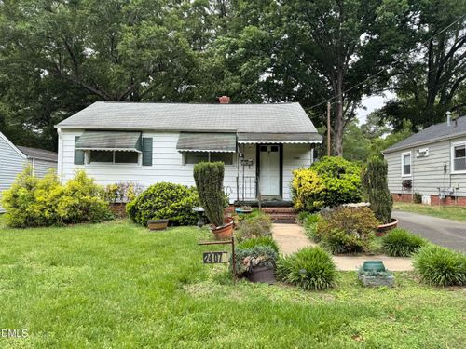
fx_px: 323
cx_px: 233
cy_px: 174
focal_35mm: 24
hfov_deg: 71.6
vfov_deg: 56.8
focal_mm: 6.76
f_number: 1.78
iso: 80
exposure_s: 1/1361
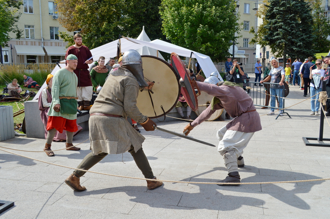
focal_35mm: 33
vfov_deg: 39.9
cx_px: 165
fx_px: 302
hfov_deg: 57.3
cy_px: 110
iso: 400
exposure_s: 1/1600
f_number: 6.3
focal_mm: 22
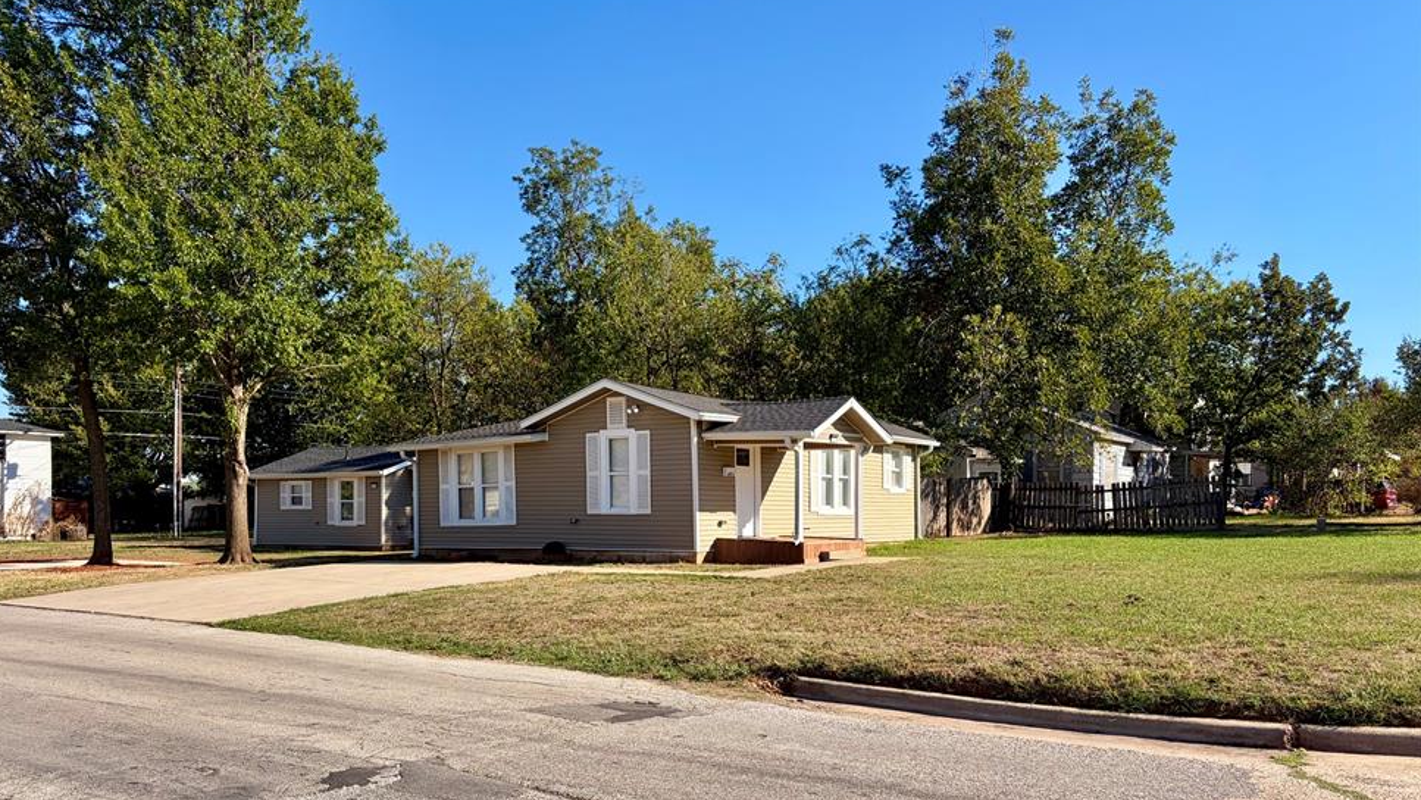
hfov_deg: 64.3
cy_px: 547
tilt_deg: +0.7
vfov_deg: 38.4
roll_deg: +0.4
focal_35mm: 30
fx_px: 1130
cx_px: 672
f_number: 1.6
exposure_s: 1/2451
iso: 50
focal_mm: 5.96
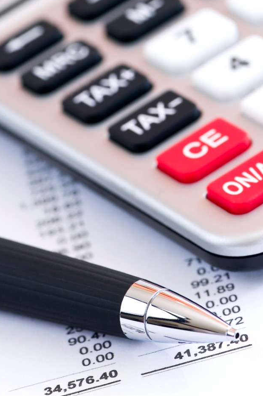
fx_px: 3020
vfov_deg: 7.5
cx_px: 68
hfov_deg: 5.0
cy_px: 64
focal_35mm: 275
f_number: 7.1
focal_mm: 105
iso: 200
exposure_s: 1/40
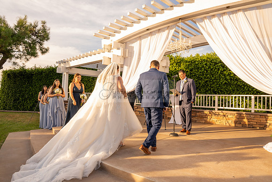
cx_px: 136
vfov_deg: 53.2
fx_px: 181
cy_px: 91
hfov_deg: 73.7
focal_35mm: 24
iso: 250
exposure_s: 1/100
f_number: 8
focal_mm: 24
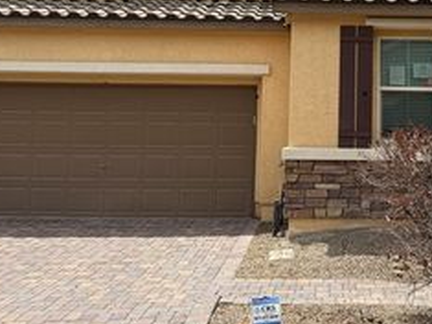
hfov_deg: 36.3
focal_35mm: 51
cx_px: 344
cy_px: 64
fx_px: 636
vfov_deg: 27.9
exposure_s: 1/5714
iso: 80
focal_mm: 6.76
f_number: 1.78
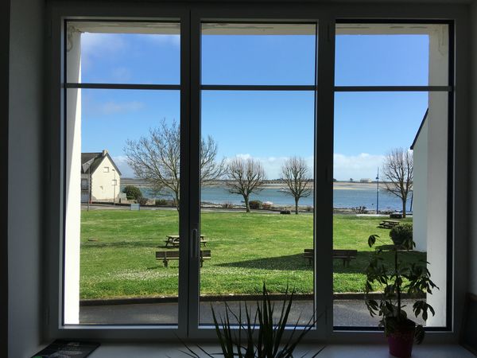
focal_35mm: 29
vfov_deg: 48.2
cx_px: 238
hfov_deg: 61.7
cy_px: 179
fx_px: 400
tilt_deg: +0.3
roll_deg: -0.5
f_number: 2.2
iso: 25
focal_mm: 4.15
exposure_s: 1/1350
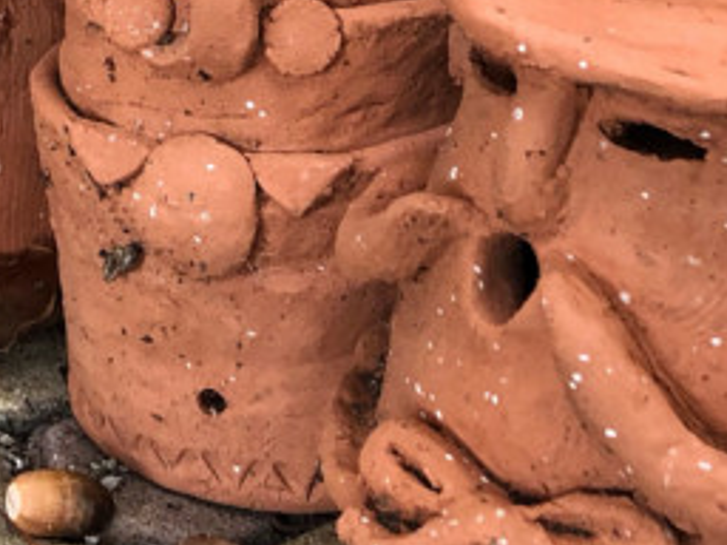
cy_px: -193
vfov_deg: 11.0
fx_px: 2751
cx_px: 31
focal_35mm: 131
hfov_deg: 14.8
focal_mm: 3.99
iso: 40
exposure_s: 1/20
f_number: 1.8
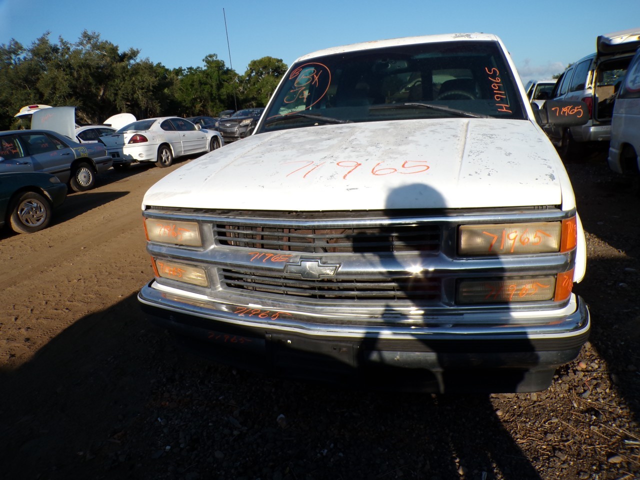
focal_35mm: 24
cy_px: 240
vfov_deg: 56.8
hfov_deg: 71.6
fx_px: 444
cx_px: 320
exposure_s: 1/750
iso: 100
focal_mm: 4.3
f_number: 4.4
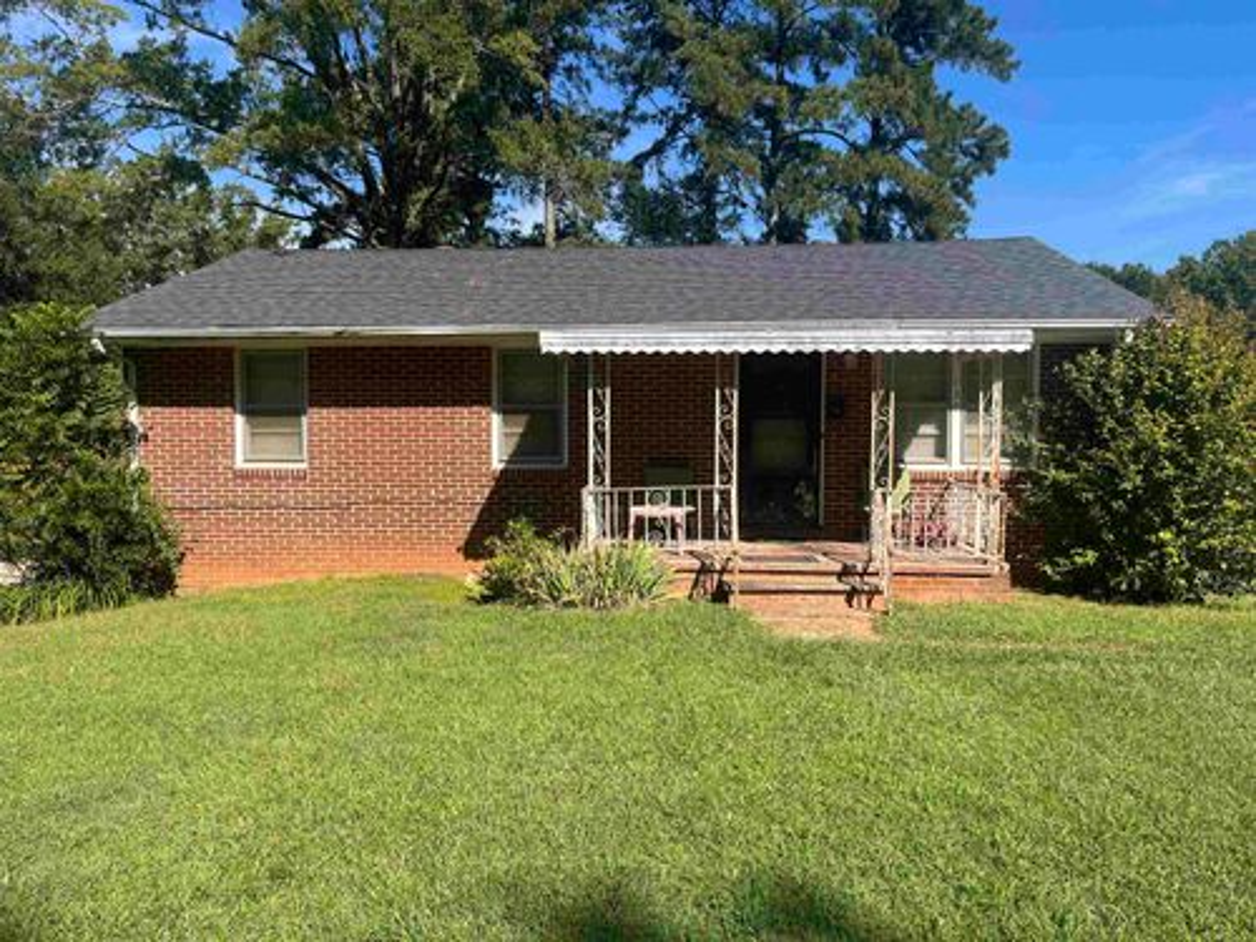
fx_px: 943
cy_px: 471
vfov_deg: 53.1
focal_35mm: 26
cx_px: 628
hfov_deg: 67.3
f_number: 1.6
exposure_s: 1/2571
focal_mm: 5.1
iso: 50
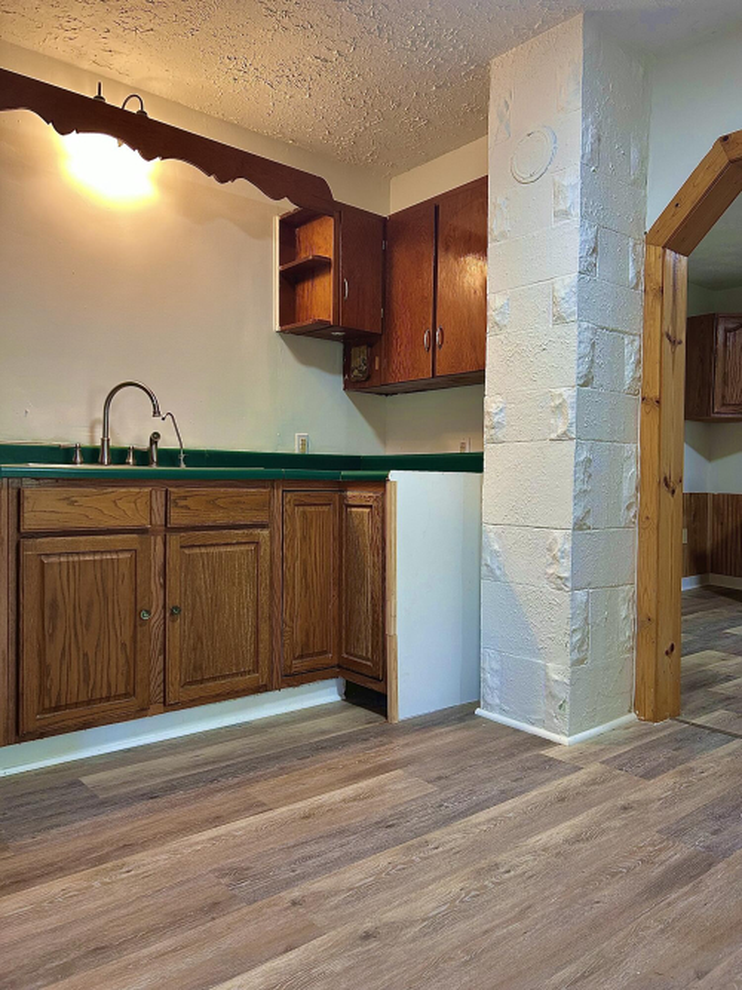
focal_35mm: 26
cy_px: 495
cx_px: 371
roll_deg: -0.6
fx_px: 743
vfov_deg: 67.3
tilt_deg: -0.5
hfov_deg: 53.0
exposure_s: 1/60
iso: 80
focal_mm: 5.7
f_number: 1.5
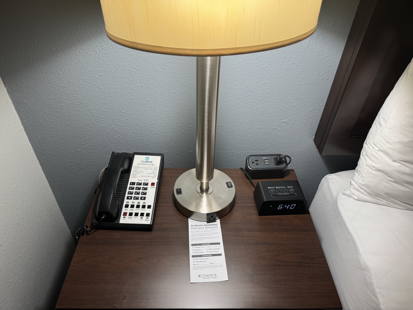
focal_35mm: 24
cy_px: 155
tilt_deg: -41.2
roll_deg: -1.7
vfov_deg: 56.8
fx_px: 286
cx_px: 206
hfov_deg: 71.6
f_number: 1.78
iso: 125
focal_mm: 6.76
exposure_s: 1/60
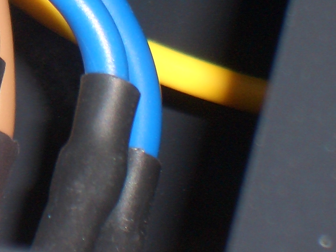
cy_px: -162
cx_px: -238
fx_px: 3641
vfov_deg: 3.9
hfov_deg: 5.2
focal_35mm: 375
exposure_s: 1/60
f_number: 4.8
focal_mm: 17.4
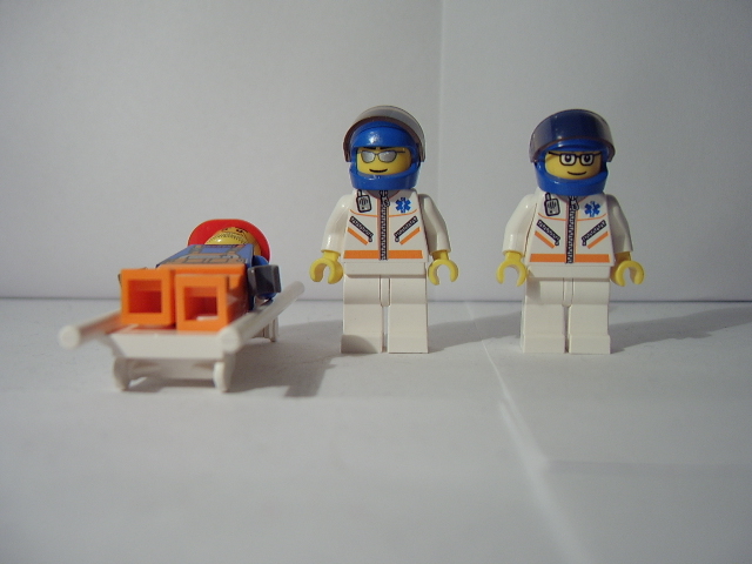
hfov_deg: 58.4
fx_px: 673
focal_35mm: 31
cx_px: 376
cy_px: 282
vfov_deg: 45.4
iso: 100
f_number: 2.7
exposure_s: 1/21
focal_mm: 8.13
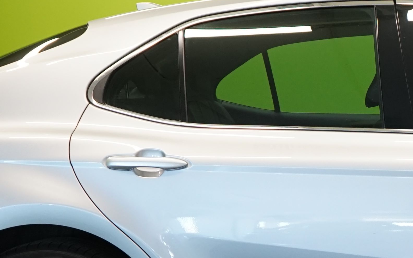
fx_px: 1261
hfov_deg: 17.6
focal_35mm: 112
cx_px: 507
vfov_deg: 11.6
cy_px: 248
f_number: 4.5
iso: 800
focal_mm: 29
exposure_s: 1/30
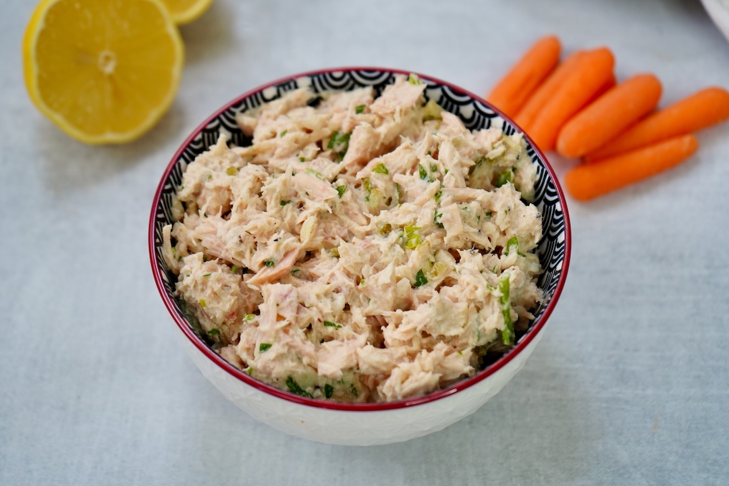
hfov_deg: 32.9
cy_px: 243
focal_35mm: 61
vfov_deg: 22.3
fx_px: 1235
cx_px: 364
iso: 1250
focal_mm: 61
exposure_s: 1/80
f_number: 5.6
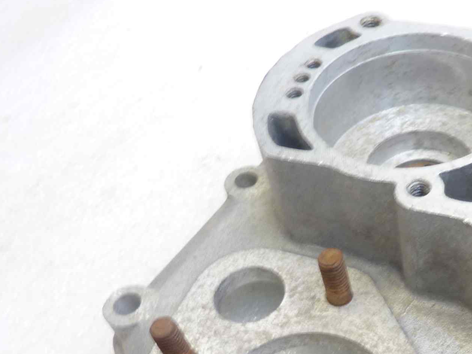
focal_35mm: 51
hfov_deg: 34.9
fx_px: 695
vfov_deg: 27.4
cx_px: 442
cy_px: 326
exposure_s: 1/10
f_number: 3.3
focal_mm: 4.1
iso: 80
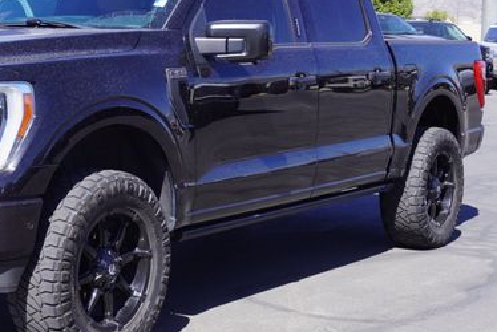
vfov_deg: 17.7
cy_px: 142
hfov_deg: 25.8
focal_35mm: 77
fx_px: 1064
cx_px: 97
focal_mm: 30
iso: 100
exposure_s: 1/160
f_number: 8
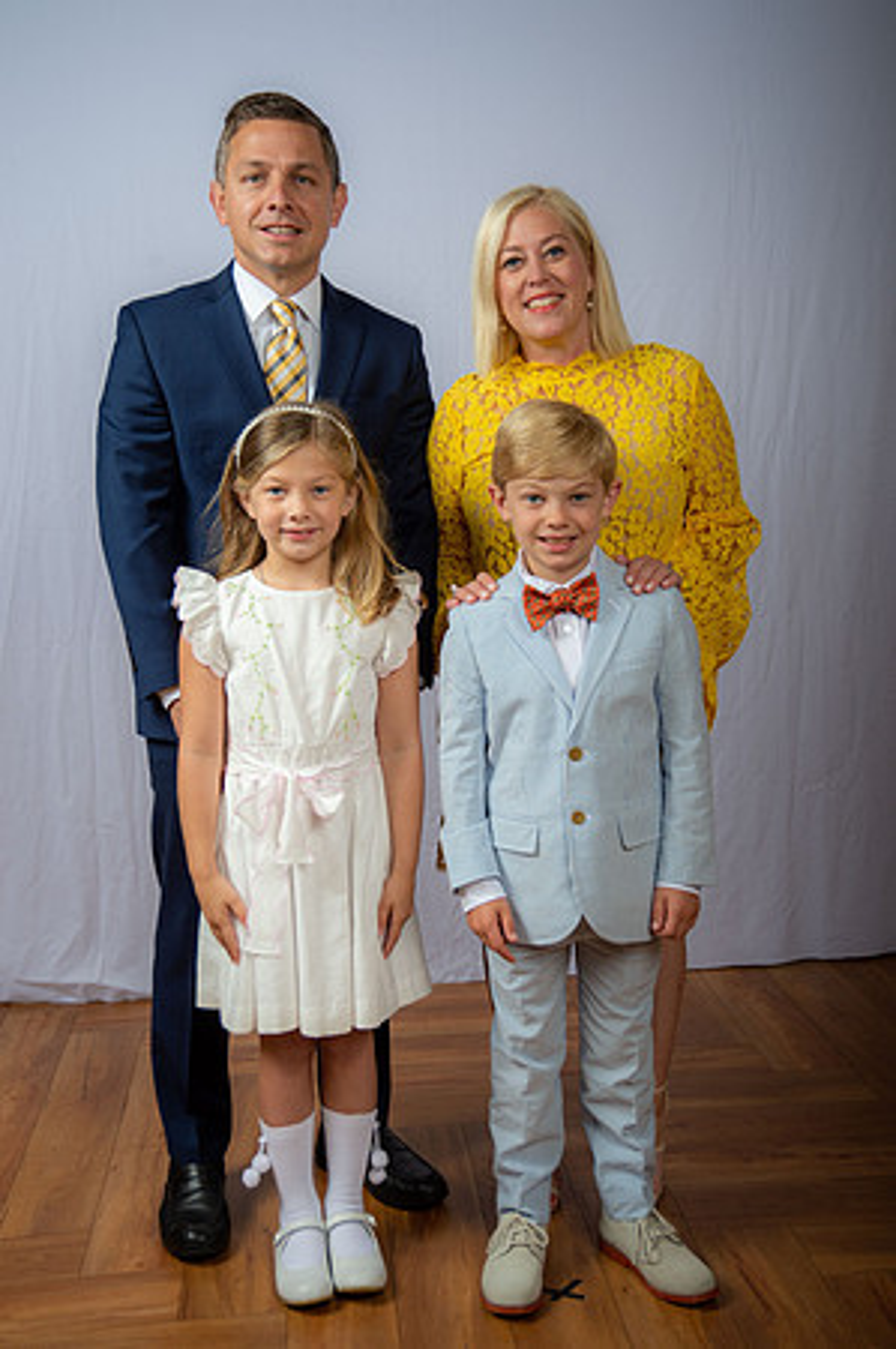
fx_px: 1796
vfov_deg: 41.2
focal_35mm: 48
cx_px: 448
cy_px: 674
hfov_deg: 28.0
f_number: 6.3
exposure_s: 1/200
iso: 250
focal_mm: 48
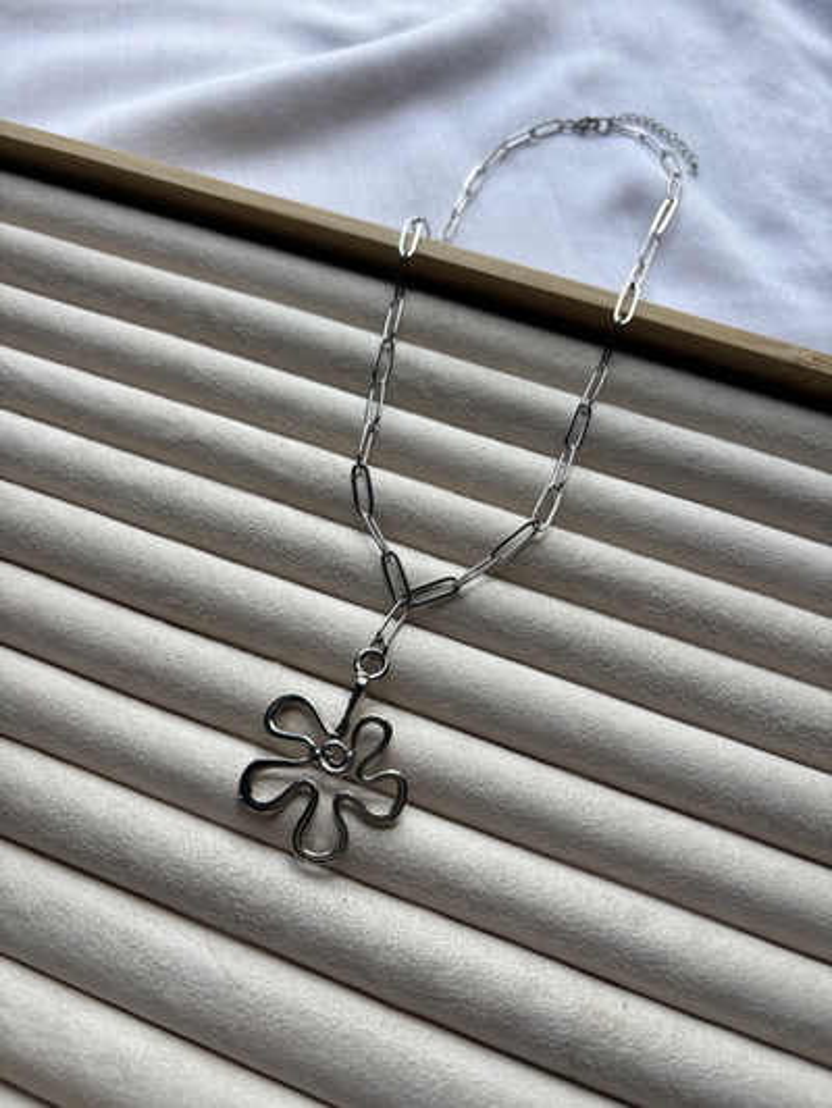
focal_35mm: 26
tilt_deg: -63.8
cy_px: 554
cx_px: 416
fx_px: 833
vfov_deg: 67.3
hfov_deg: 53.1
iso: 50
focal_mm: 5.96
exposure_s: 1/459
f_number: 1.6
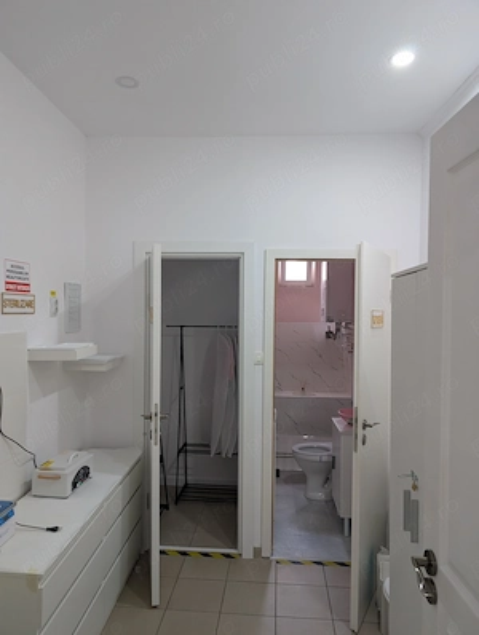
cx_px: 240
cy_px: 318
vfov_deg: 71.5
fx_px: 441
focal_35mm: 24
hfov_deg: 57.0
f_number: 1.68
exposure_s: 1/77.5
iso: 303
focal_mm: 6.9
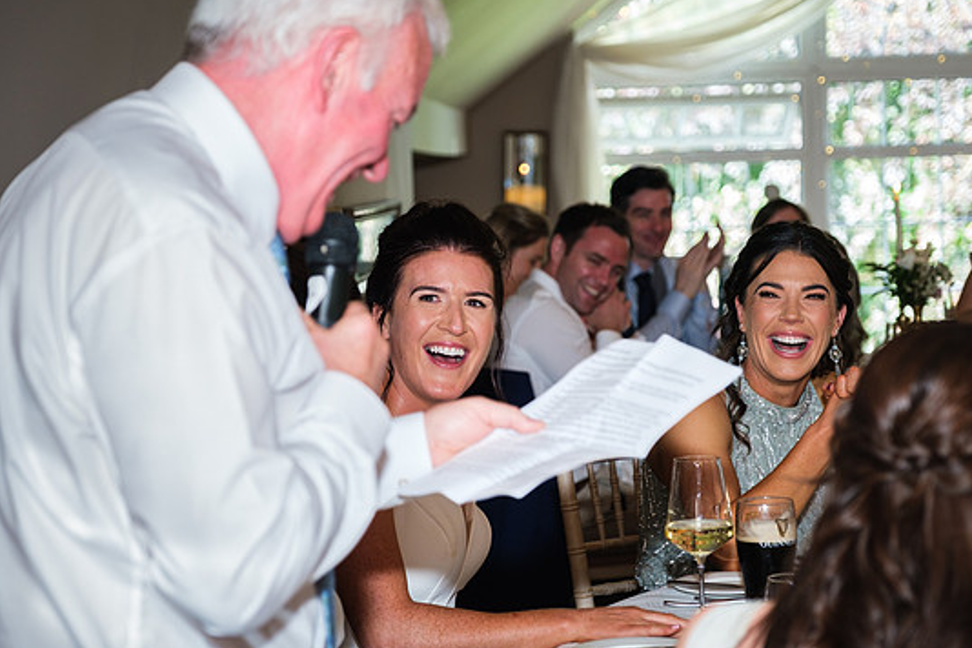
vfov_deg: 14.6
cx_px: 482
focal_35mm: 94
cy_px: 312
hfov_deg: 21.7
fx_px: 2538
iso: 800
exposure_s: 1/160
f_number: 2.8
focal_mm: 55
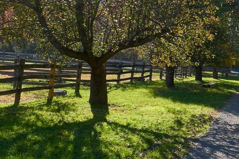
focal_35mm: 65
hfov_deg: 28.3
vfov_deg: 20.9
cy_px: 66
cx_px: 260
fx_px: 431
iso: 500
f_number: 10
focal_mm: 17
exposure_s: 1/640
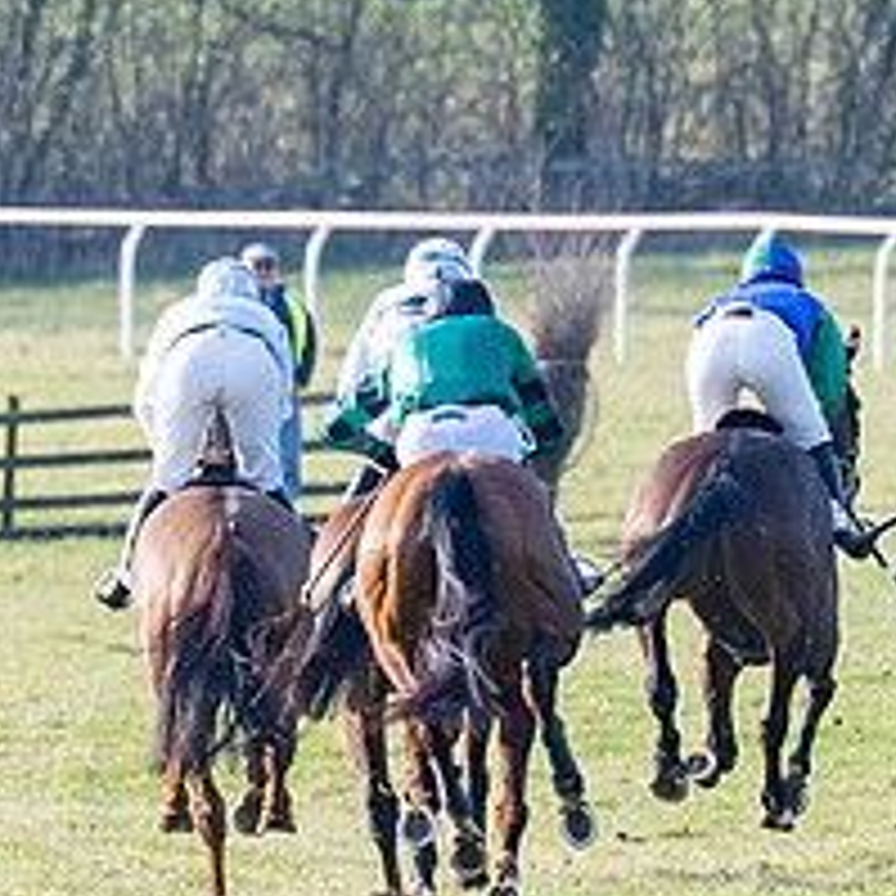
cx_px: 815
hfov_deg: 1.4
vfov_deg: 1.4
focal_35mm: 1269
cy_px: 788
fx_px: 37162
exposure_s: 1/1600
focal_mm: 200
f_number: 4
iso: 160
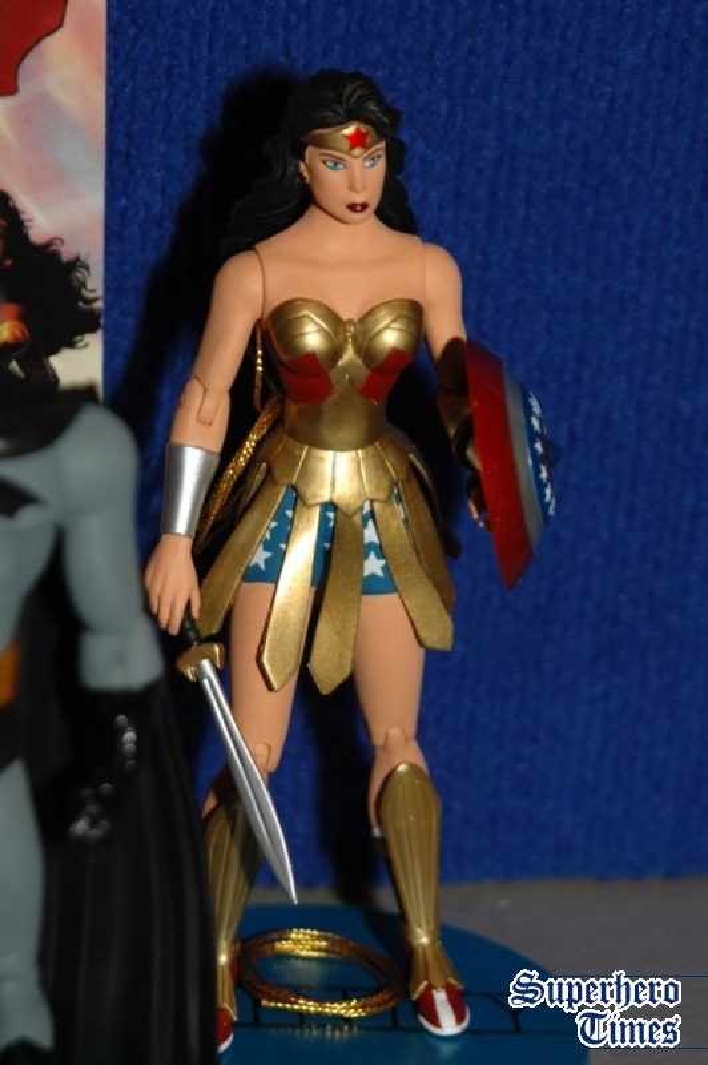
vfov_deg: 11.8
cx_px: 354
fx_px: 5142
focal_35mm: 174
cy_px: 532
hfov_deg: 7.9
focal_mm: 116
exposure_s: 1/60
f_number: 5.6
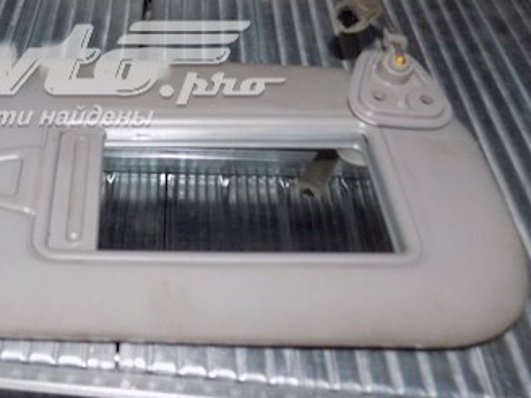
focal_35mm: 45
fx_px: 690
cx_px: 89
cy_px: 70
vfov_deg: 31.2
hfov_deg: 40.0
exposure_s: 1/30
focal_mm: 4
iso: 200
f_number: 3.1
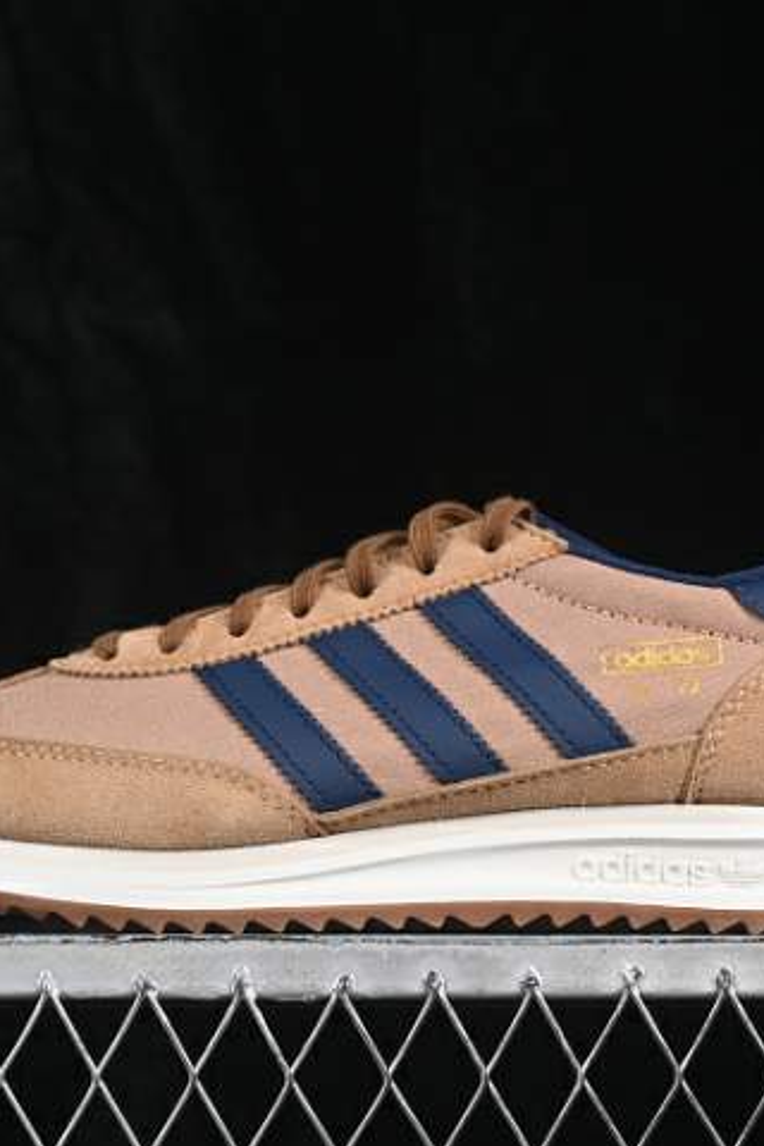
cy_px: 575
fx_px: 3629
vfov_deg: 17.9
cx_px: 389
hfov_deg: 12.0
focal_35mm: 114
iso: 160
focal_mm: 50
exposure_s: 1/80
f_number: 7.1
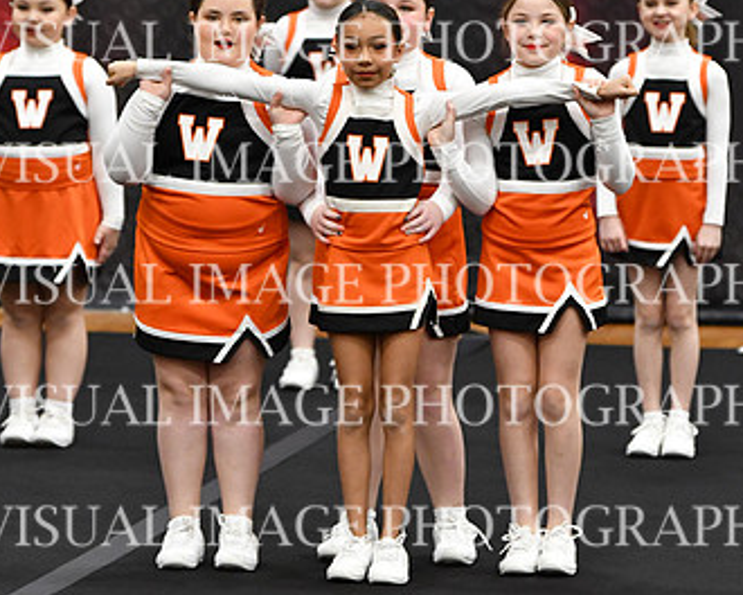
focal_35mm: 371
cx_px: 366
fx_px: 8158
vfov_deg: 4.2
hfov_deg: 5.2
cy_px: 223
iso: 5000
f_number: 2.8
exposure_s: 1/800
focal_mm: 150
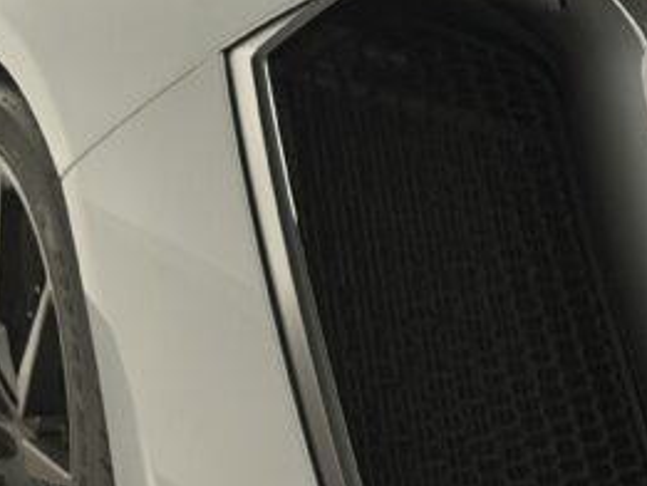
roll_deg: +0.9
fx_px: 2637
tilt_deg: -3.5
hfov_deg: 13.8
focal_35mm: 141
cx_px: 659
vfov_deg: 10.5
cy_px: 250
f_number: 1.78
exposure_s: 1/30
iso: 640
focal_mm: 6.76
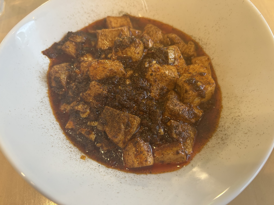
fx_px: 206
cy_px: 102
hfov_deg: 67.3
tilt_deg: -63.2
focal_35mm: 26
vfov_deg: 53.1
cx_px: 137
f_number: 1.5
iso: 125
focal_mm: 5.7
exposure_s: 1/71
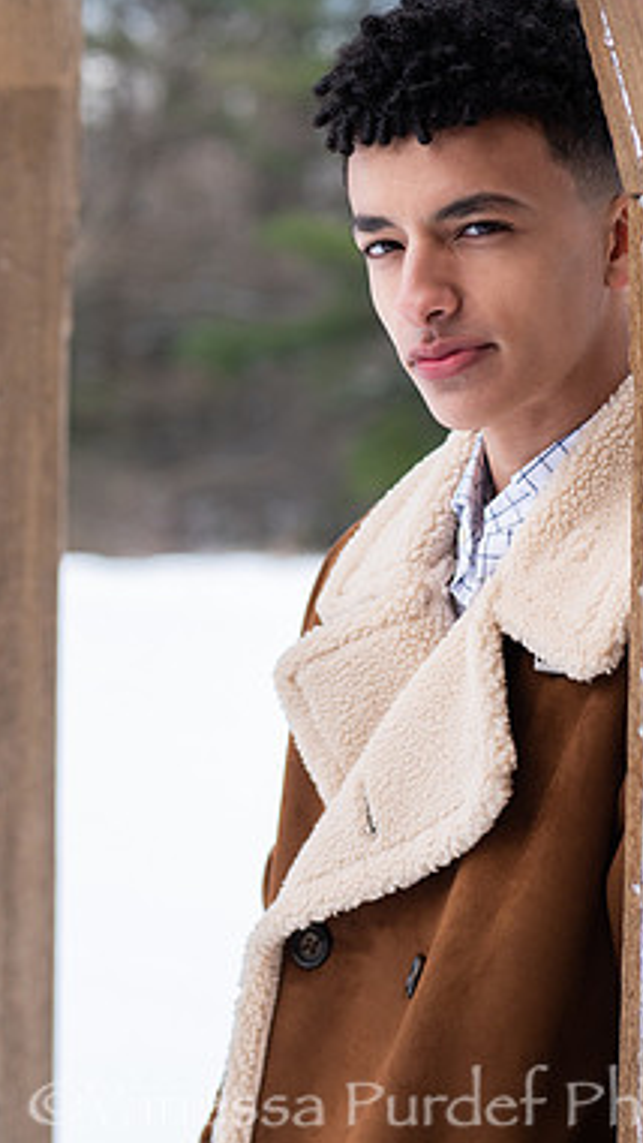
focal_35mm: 111
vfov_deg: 19.3
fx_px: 3362
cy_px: 575
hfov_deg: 10.9
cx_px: 491
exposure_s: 1/1000
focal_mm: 43
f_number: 2.2
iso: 200
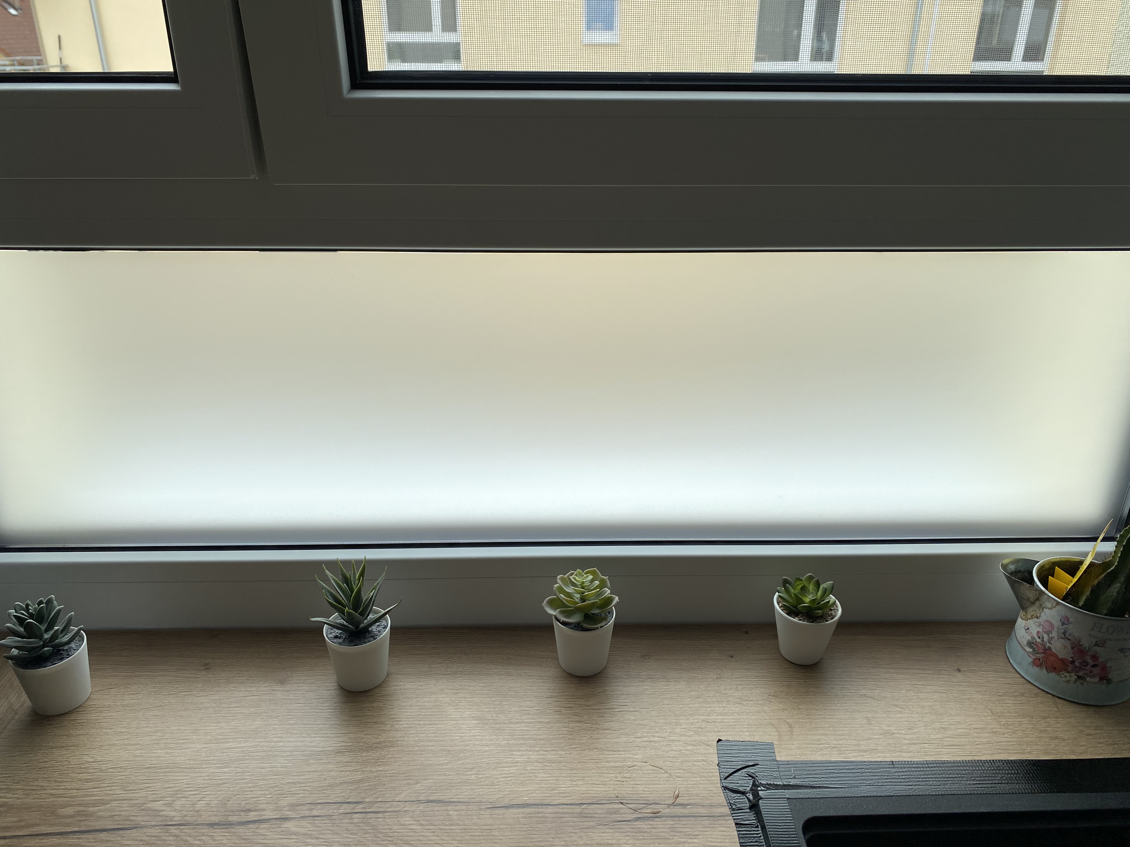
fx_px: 849
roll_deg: +0.4
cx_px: 565
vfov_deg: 53.1
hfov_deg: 67.3
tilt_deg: -24.2
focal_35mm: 26
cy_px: 424
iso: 32
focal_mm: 4.25
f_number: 1.8
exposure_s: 1/1063
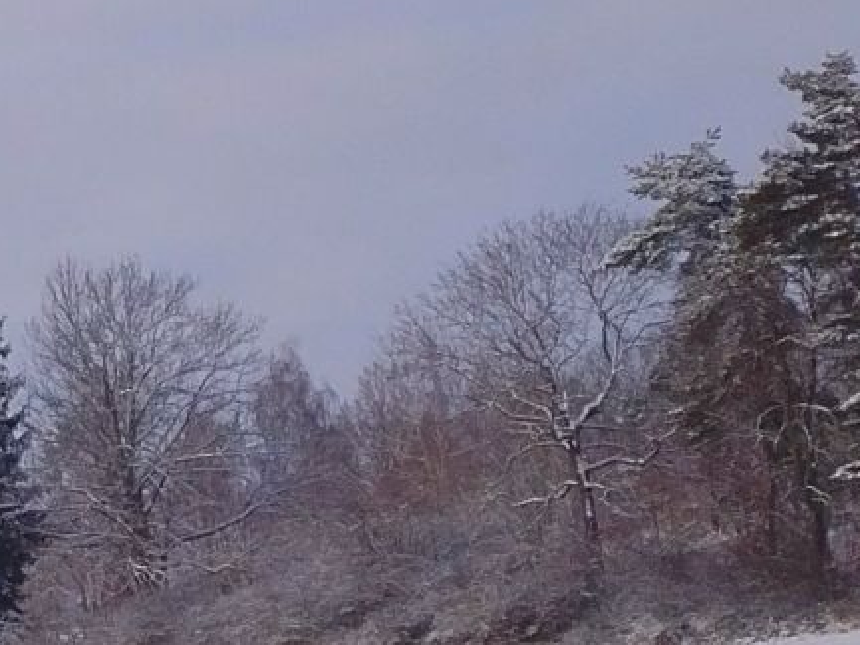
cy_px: 240
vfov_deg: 10.3
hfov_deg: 11.1
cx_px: -1338
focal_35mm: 144
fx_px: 3579
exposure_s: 1/1185
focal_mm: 4.75
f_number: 2.2
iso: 50
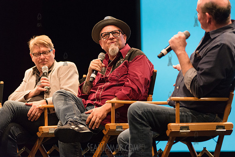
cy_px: 78
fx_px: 816
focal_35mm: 125
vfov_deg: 11.0
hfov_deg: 16.4
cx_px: 118
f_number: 3.2
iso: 4000
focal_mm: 125
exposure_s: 1/200
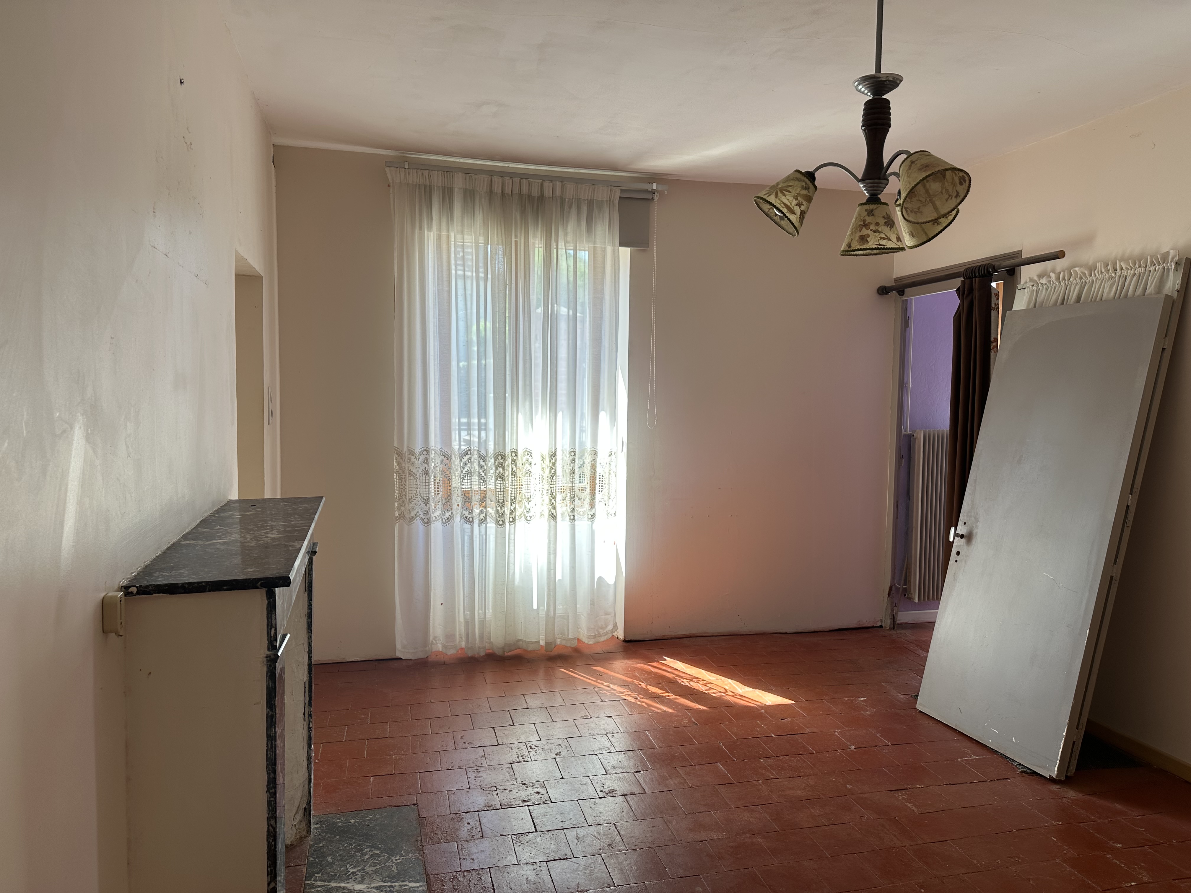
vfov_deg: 56.8
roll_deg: -1.7
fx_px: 826
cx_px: 596
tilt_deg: -3.0
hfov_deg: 71.6
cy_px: 446
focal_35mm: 24
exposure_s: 1/157
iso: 64
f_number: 1.78
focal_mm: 6.86
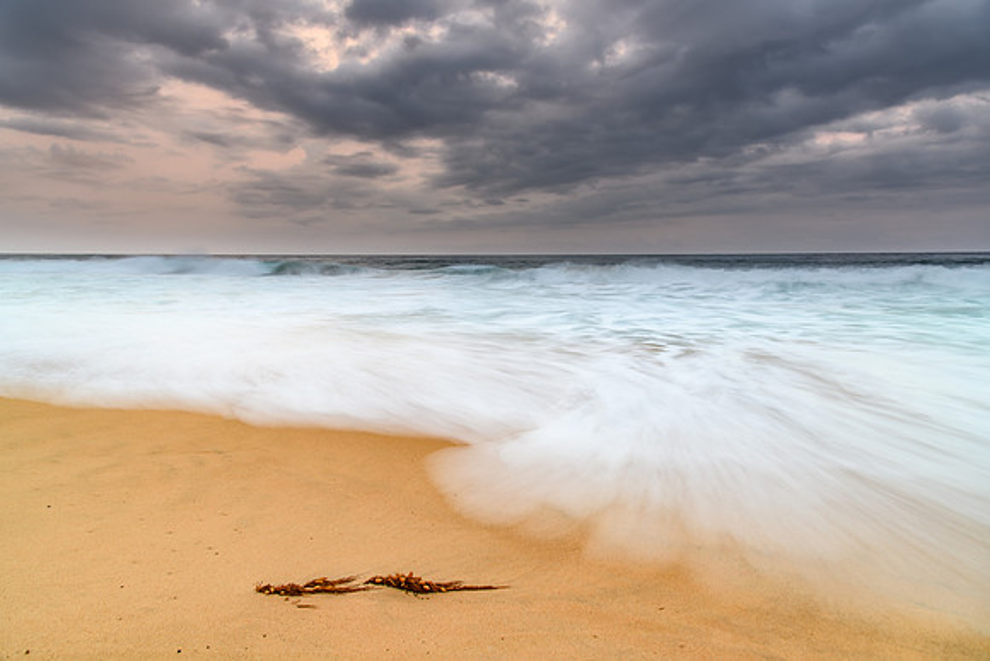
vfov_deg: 52.9
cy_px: 330
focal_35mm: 24
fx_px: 663
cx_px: 495
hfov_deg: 73.5
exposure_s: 1.6
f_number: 8
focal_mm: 24
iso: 31
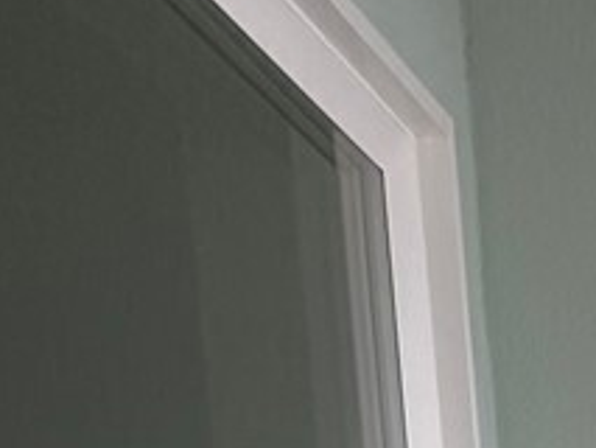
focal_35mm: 180
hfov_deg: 8.1
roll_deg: +0.0
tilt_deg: -10.2
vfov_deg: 6.9
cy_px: 1635
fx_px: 3101
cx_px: 2138
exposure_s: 1/593
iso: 100
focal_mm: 6.76
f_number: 1.78
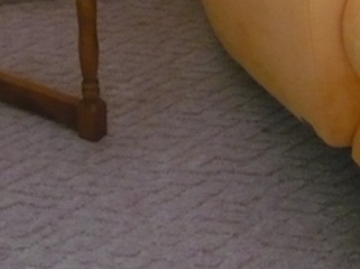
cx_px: 108
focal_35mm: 97
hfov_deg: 20.1
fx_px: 1008
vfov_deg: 14.8
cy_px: -36
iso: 400
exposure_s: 1/4
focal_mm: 5.8
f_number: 2.8
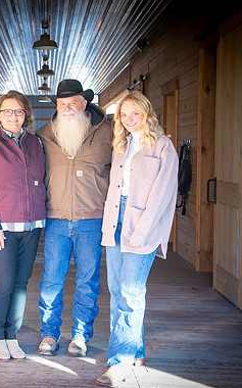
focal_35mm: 68
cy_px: 175
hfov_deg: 18.5
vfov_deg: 30.2
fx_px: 719
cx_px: -13
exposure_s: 1/80
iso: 1250
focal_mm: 38
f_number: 5
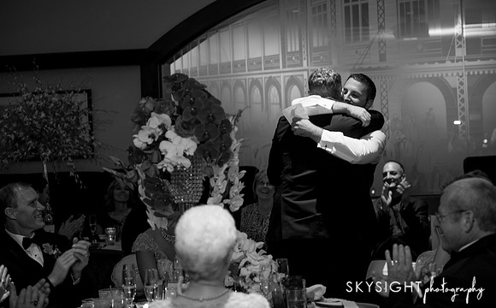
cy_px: 113
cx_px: 288
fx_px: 1137
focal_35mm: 84
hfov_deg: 24.6
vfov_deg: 15.4
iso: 800
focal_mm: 70
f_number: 2.8
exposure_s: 1/60
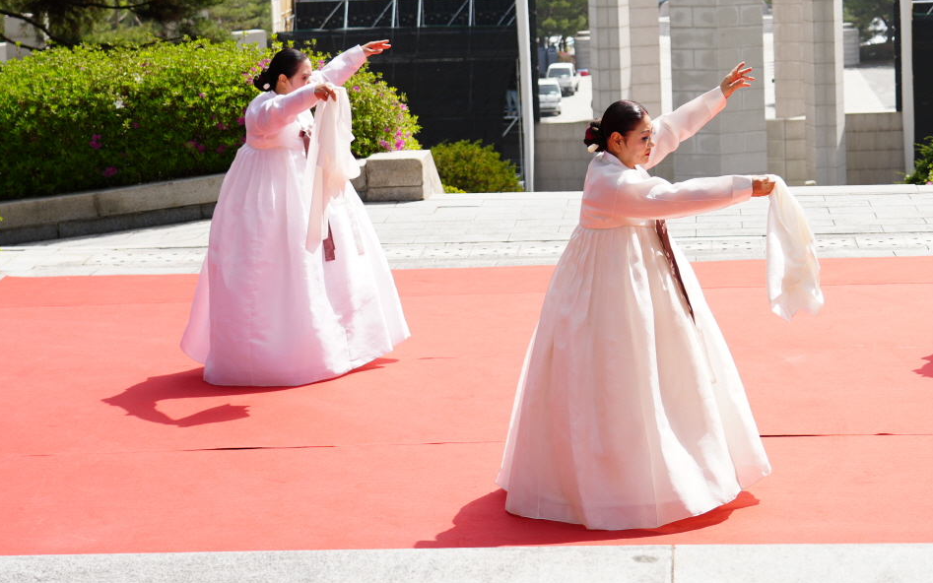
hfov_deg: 22.6
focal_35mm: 91
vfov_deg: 14.2
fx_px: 2314
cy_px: 59
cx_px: 707
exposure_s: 1/640
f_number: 4
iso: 125
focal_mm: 47
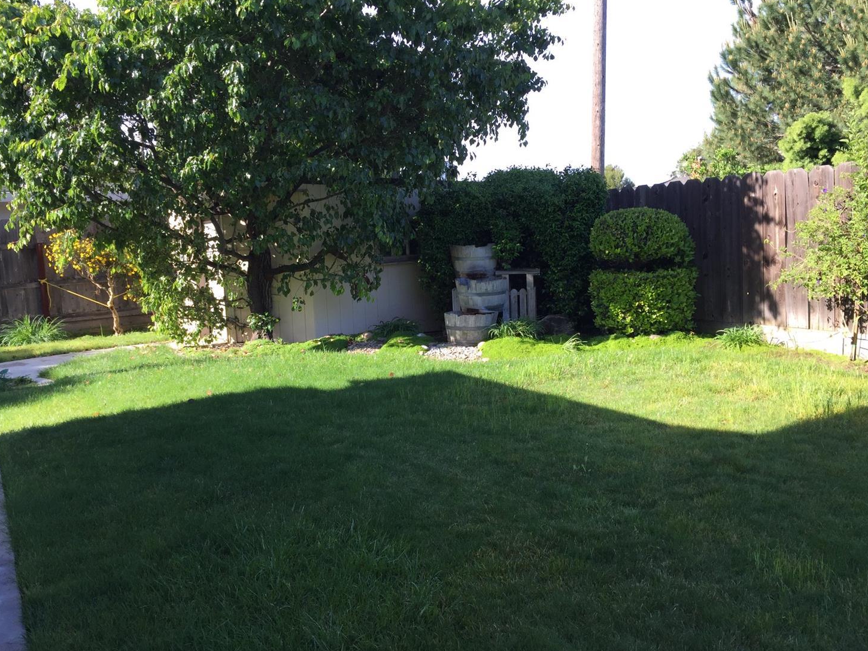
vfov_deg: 46.8
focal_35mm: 30
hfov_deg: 60.0
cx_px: 433
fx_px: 752
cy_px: 329
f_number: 2.2
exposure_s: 1/359
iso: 32
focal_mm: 4.15
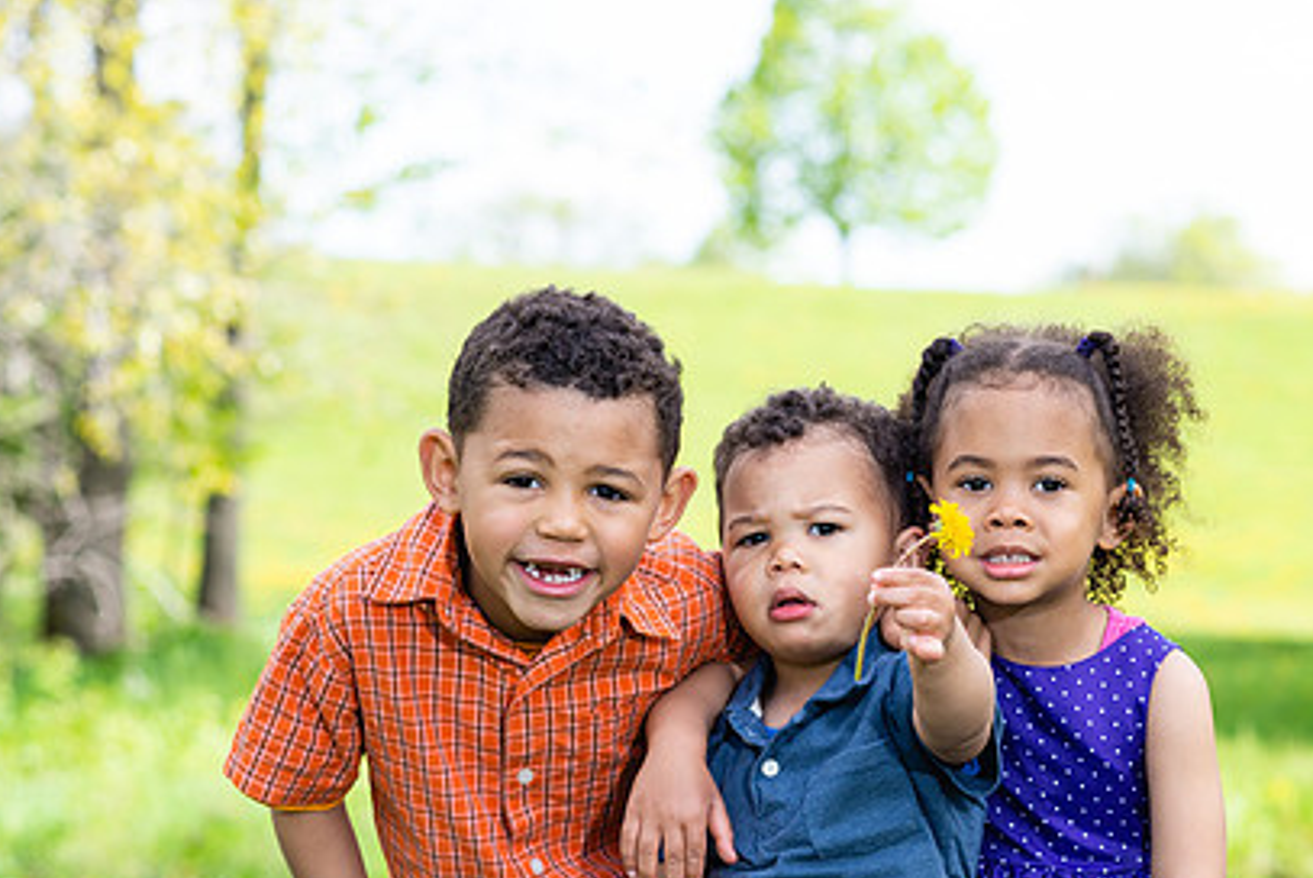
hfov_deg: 16.9
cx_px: 887
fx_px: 4416
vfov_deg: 11.3
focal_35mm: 121
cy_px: 544
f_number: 5
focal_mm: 85
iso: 100
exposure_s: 1/200
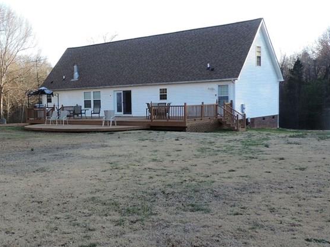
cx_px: 44
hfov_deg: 40.3
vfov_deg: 32.8
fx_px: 419
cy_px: 131
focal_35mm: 44
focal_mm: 4.3
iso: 80
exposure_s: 1/125
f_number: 3
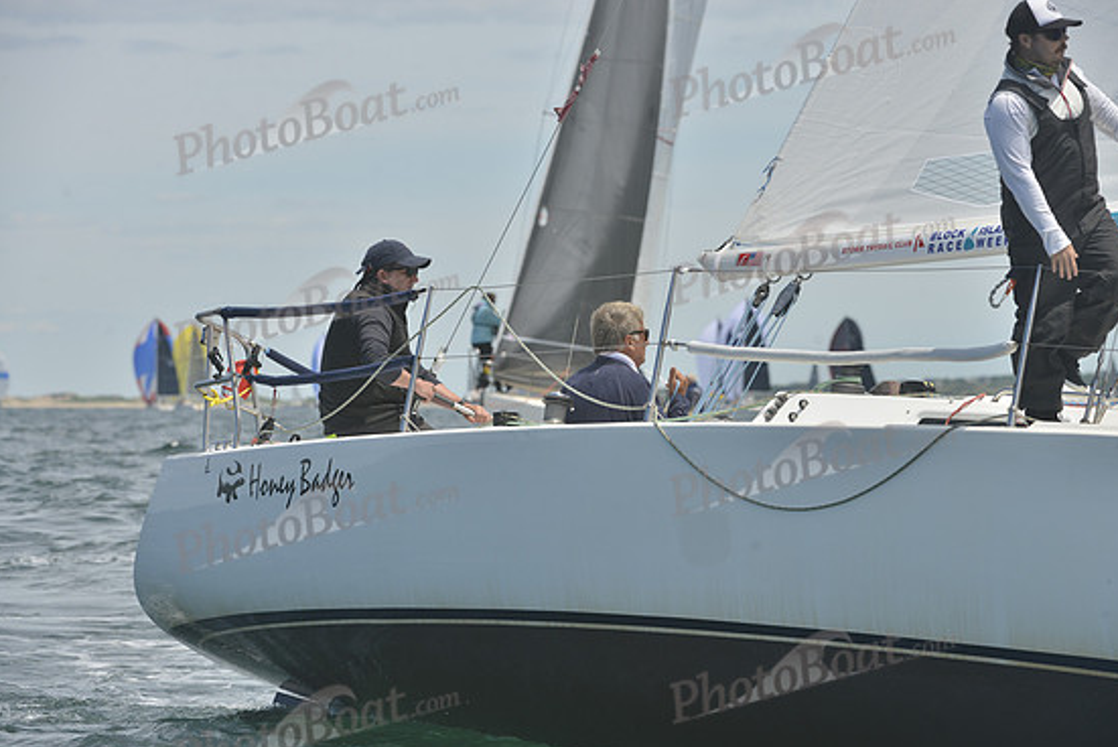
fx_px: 6867
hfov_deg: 9.3
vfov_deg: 6.2
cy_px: 387
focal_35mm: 221
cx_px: 566
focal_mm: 210
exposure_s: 1/800
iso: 280
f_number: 8
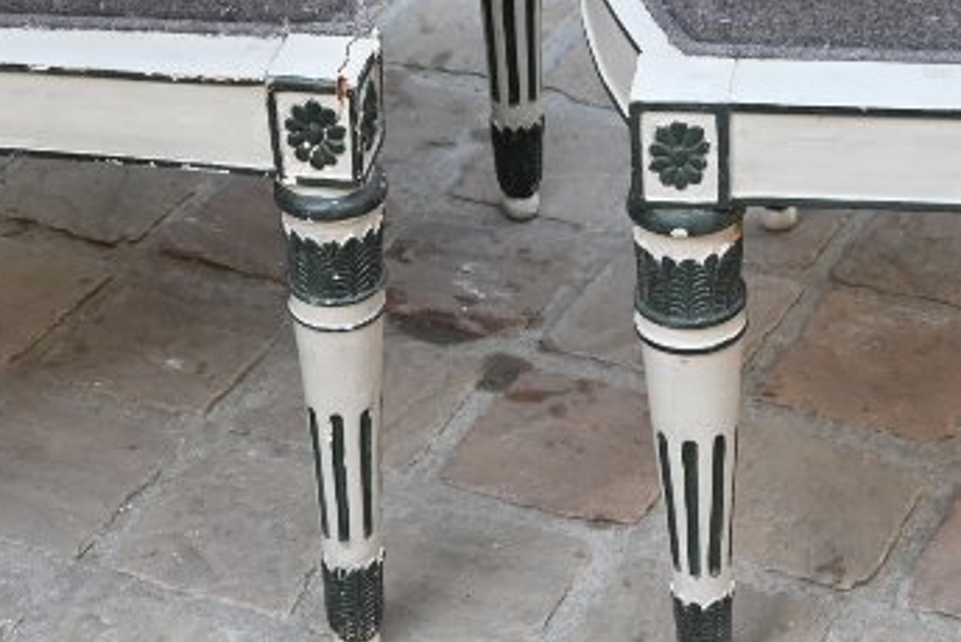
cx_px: 497
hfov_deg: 16.7
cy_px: -73
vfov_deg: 11.0
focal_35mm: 123
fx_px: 3283
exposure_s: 1/250
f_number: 4
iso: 320
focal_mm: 23.5
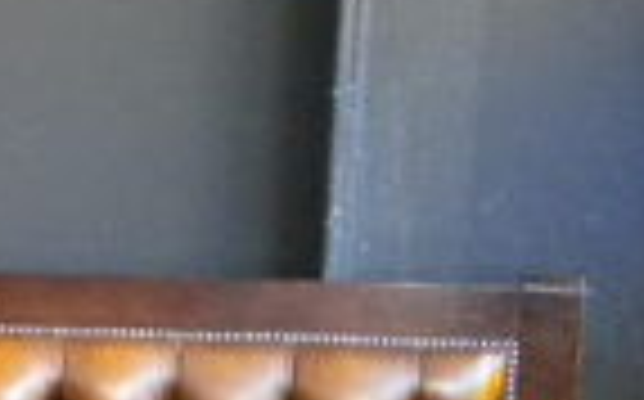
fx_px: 3383
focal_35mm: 193
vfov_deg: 6.7
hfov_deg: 10.4
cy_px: 596
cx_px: -414
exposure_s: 1/30
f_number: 3.9
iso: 491
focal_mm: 9.3
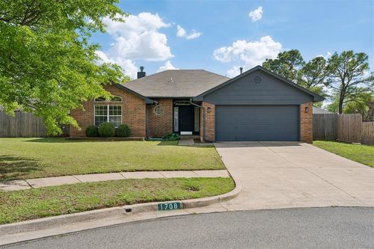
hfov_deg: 63.7
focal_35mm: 29
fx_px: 301
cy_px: 124
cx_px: 187
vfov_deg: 44.9
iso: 200
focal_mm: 29
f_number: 8
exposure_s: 1/250
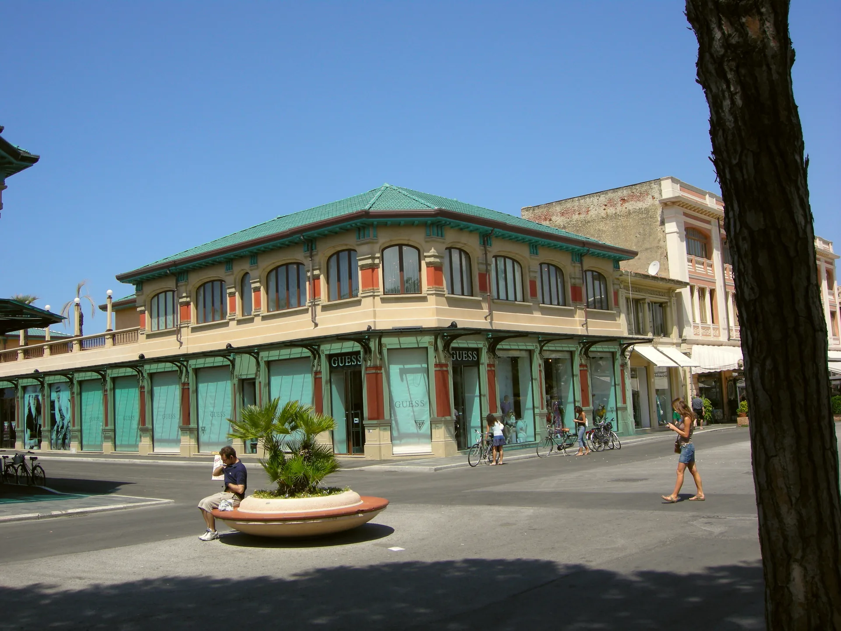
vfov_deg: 39.7
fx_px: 875
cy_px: 316
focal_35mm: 36
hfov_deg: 51.4
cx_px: 420
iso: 64
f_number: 5.4
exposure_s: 1/314
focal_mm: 7.5
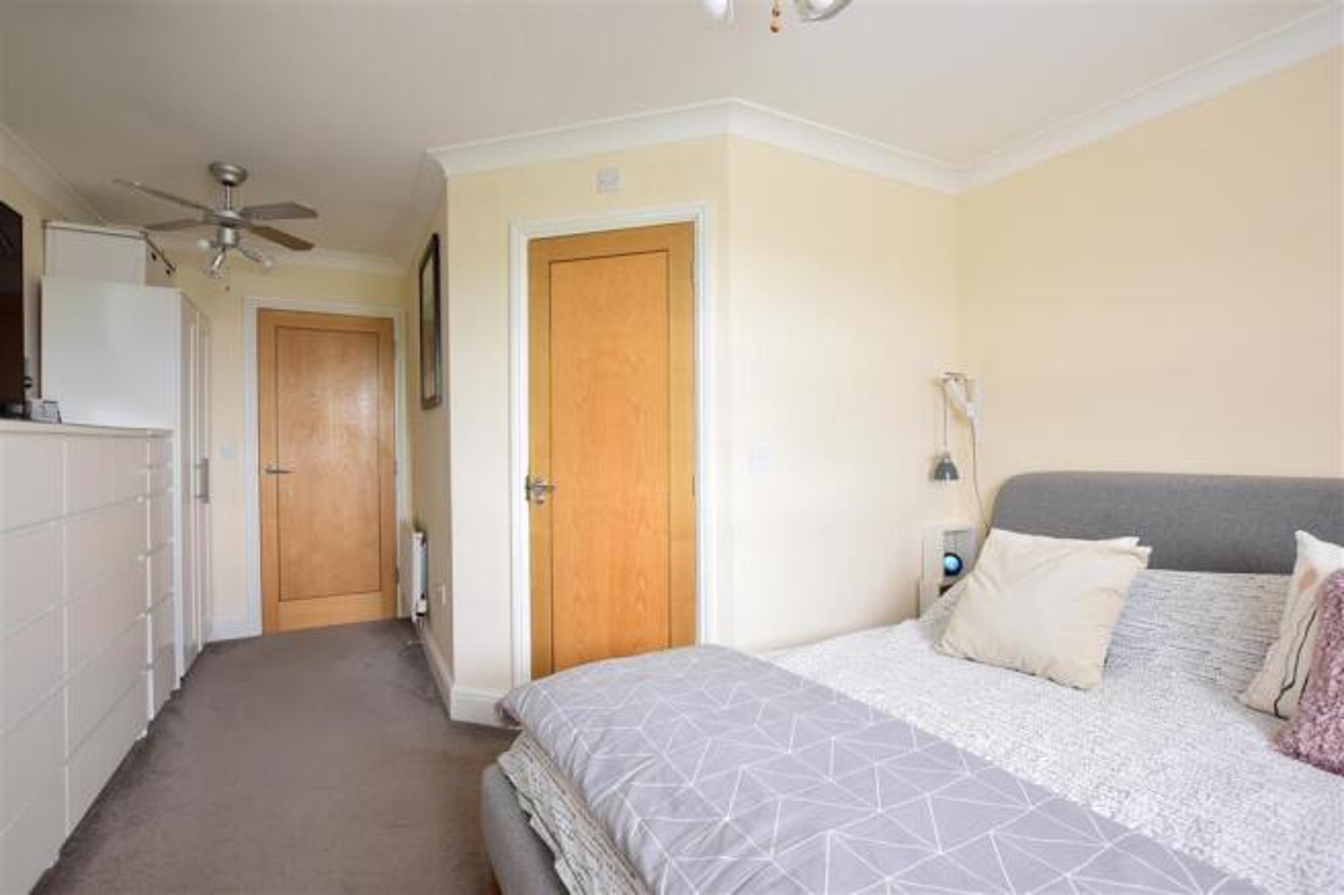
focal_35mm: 15
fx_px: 560
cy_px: 448
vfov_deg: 77.3
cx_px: 672
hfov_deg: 100.4
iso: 400
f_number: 5.6
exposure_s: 1/20
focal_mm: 10
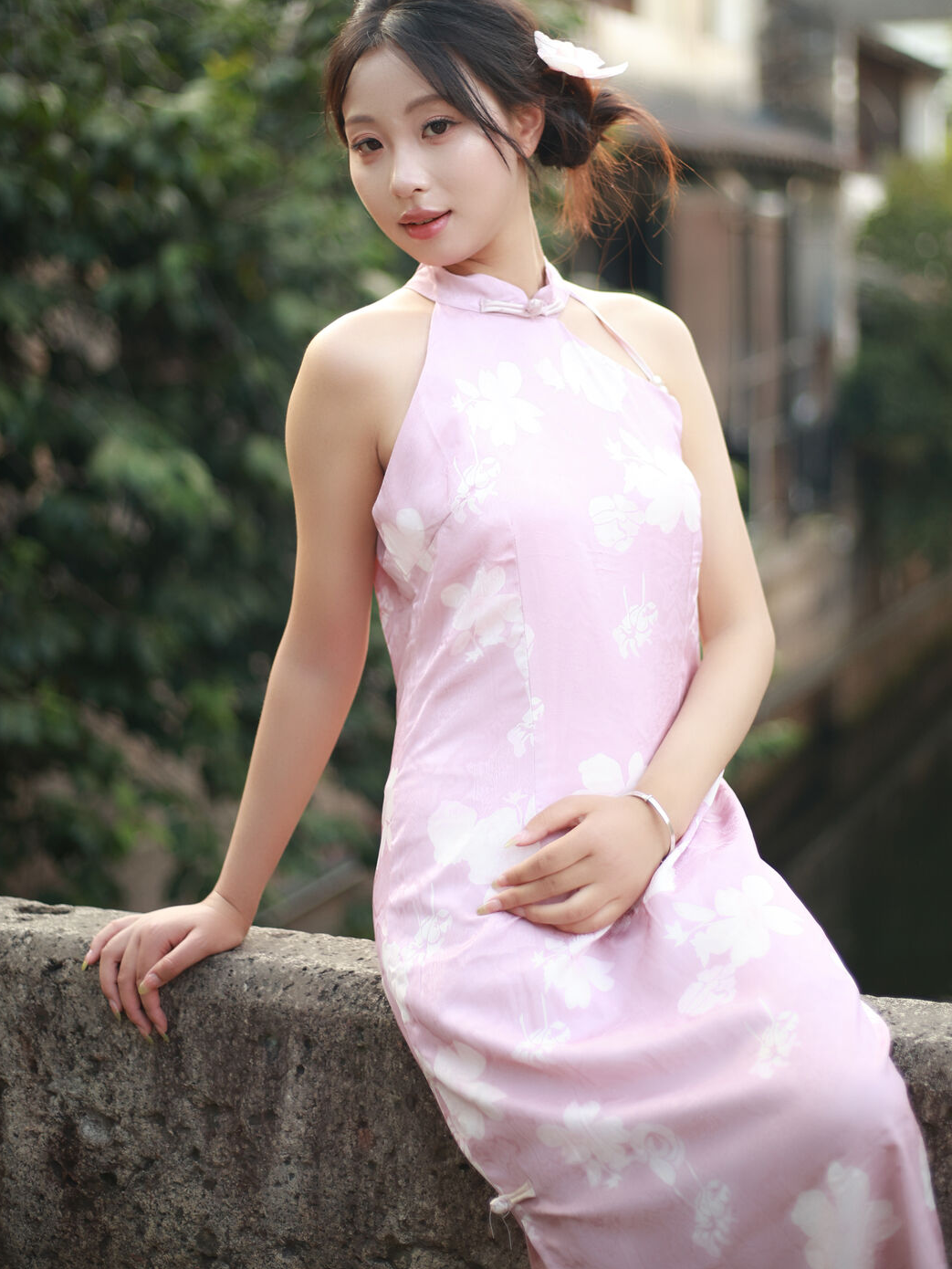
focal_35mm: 61
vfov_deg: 31.5
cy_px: 470
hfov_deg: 24.0
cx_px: 528
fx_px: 2236
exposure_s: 1/1000
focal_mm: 50
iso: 640
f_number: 1.8
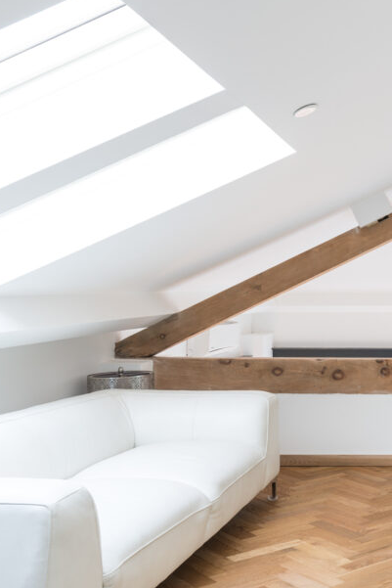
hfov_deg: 26.9
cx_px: 455
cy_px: 294
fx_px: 735
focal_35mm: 45
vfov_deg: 43.6
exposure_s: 1.3
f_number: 9
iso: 100
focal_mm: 26
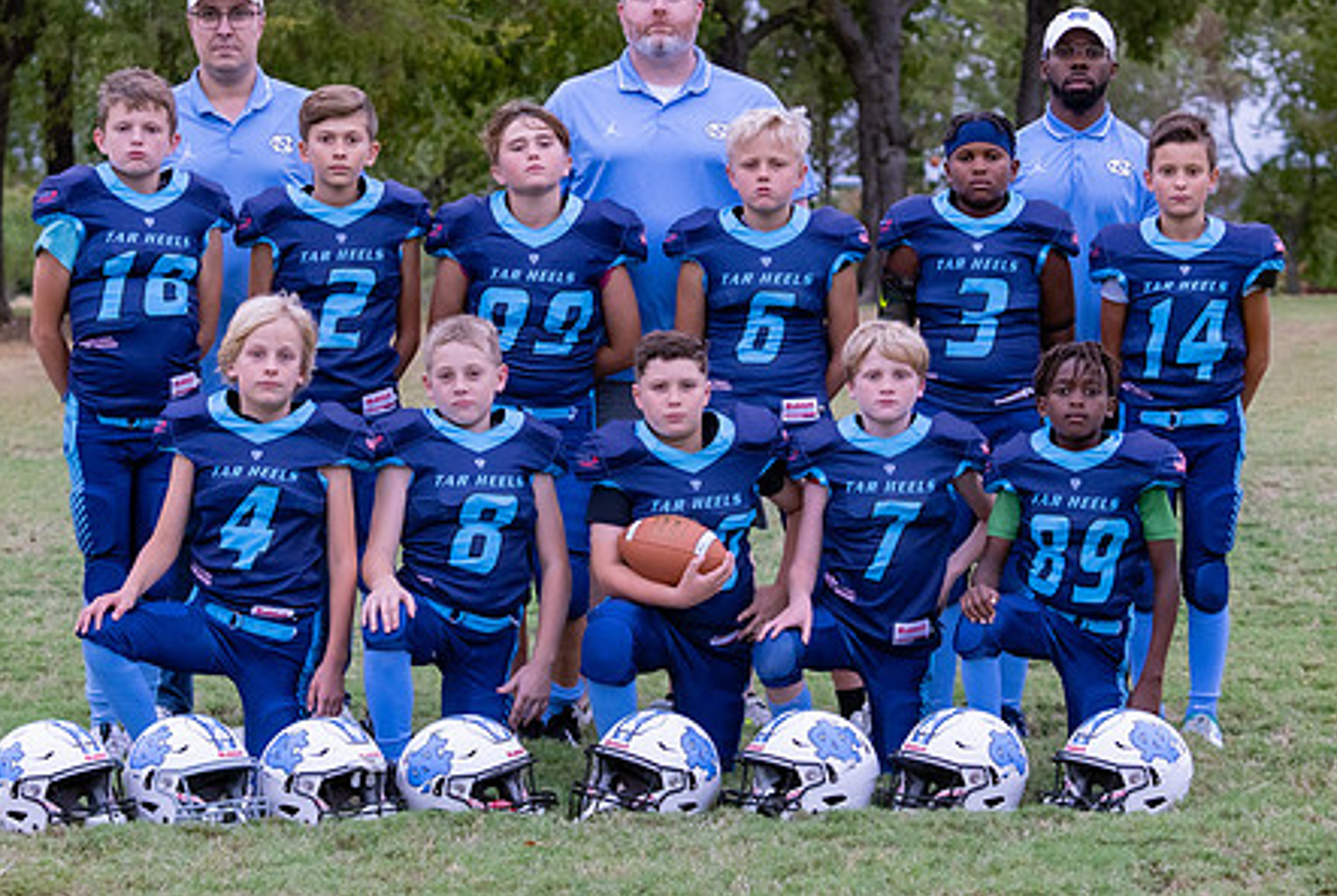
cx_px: 652
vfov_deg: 11.0
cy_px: 376
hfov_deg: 16.4
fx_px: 4648
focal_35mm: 125
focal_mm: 70
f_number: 4
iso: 1600
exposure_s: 1/320
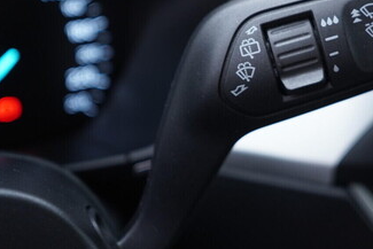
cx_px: 285
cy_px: 61
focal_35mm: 61
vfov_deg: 22.1
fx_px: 632
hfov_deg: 32.2
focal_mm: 24
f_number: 2.8
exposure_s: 1/40
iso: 250
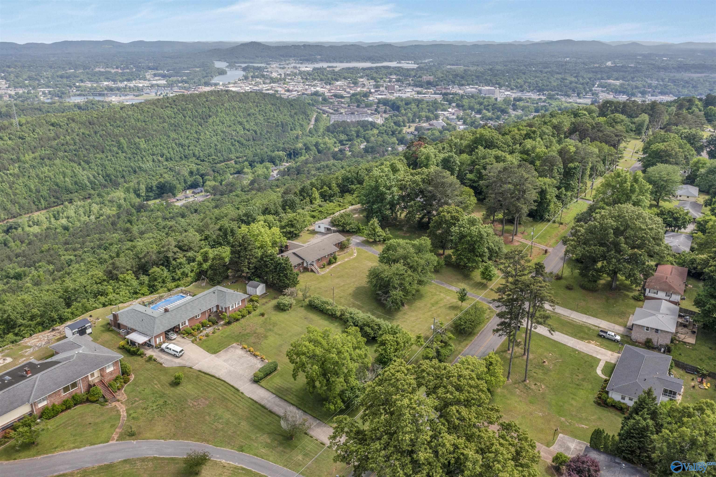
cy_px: 238
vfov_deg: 46.4
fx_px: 557
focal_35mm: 28
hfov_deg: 65.5
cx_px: 358
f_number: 5
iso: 100
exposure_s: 1/640
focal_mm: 10.26
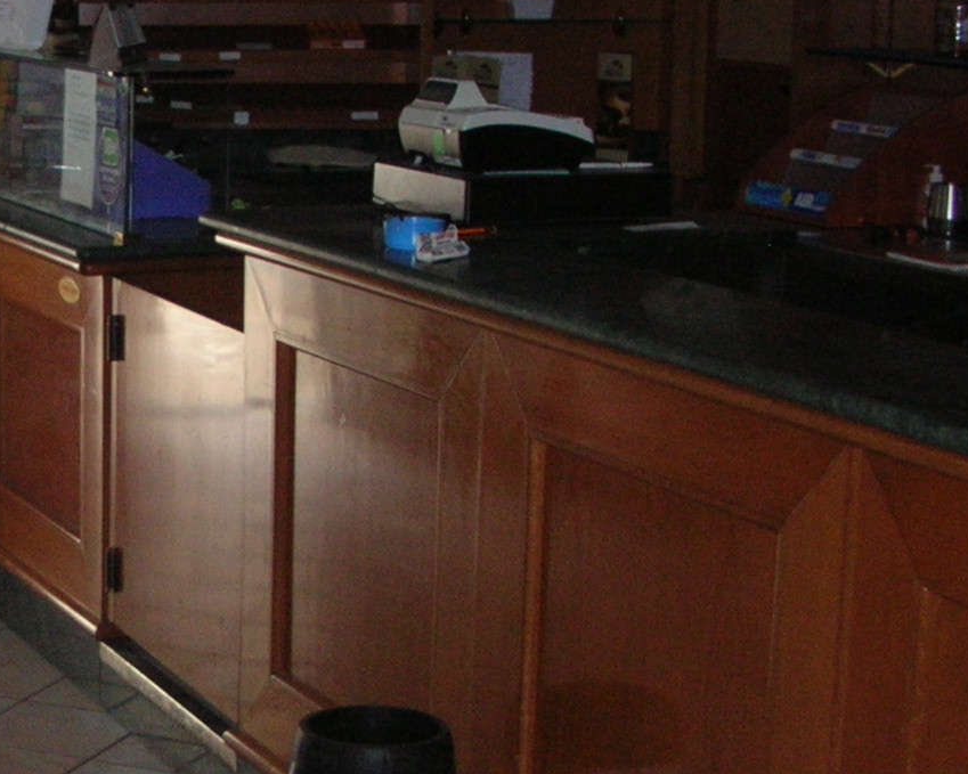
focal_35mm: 92
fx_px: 2635
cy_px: 511
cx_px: -38
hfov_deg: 20.1
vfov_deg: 16.7
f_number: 2.8
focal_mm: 5.8
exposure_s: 1/30
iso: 101
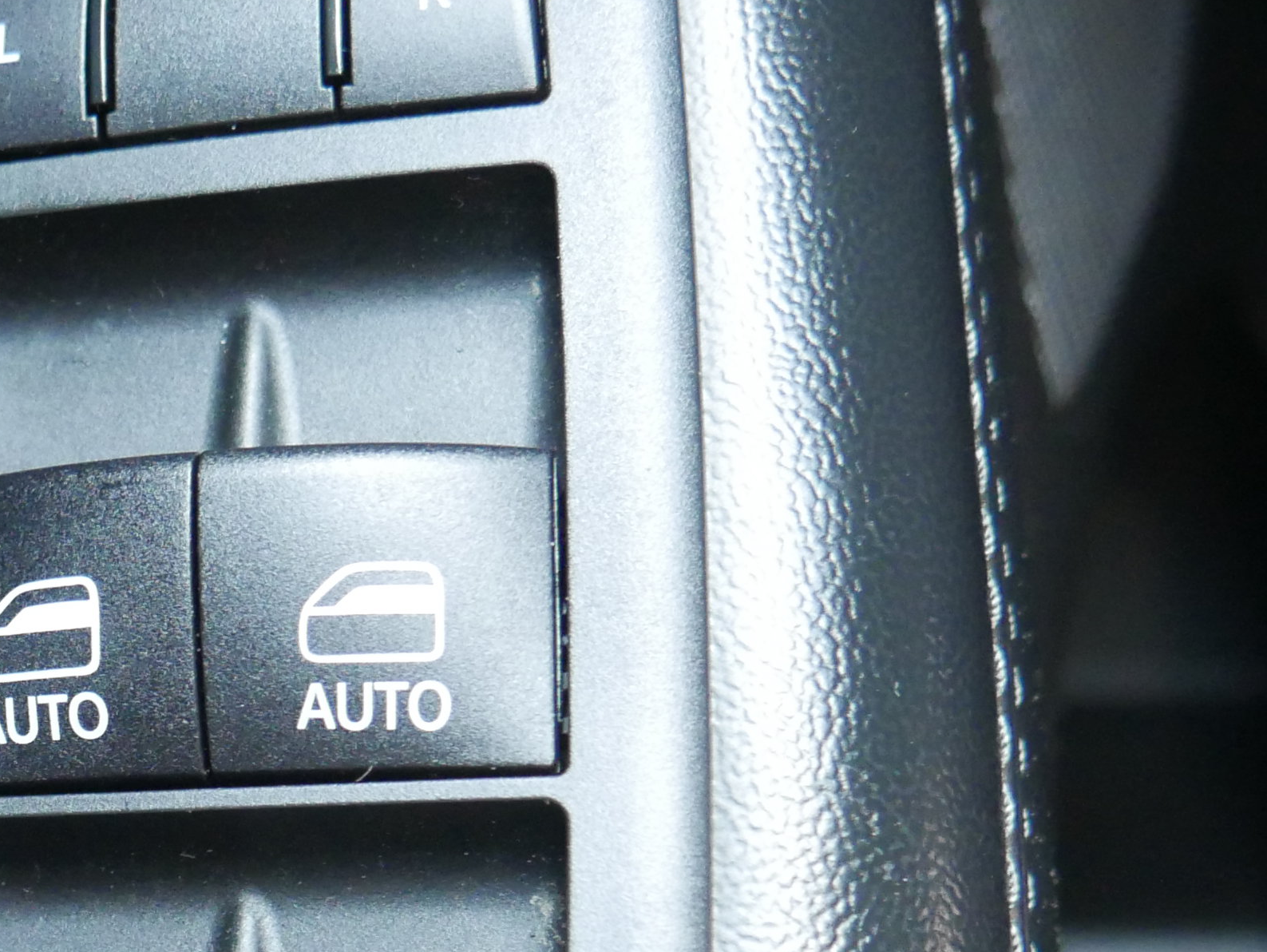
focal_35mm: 81
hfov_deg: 22.6
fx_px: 2966
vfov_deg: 18.0
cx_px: -169
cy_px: 823
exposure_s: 1/60
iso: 1600
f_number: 3.5
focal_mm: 14
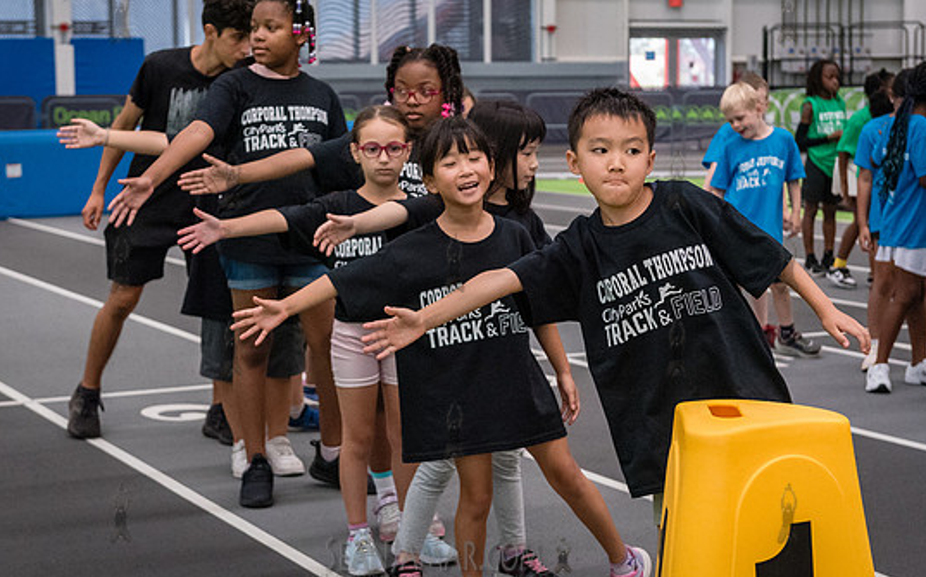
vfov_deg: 17.4
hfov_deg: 27.5
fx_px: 1892
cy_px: 268
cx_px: 410
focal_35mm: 75
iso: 6400
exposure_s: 1/1000
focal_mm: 55
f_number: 4
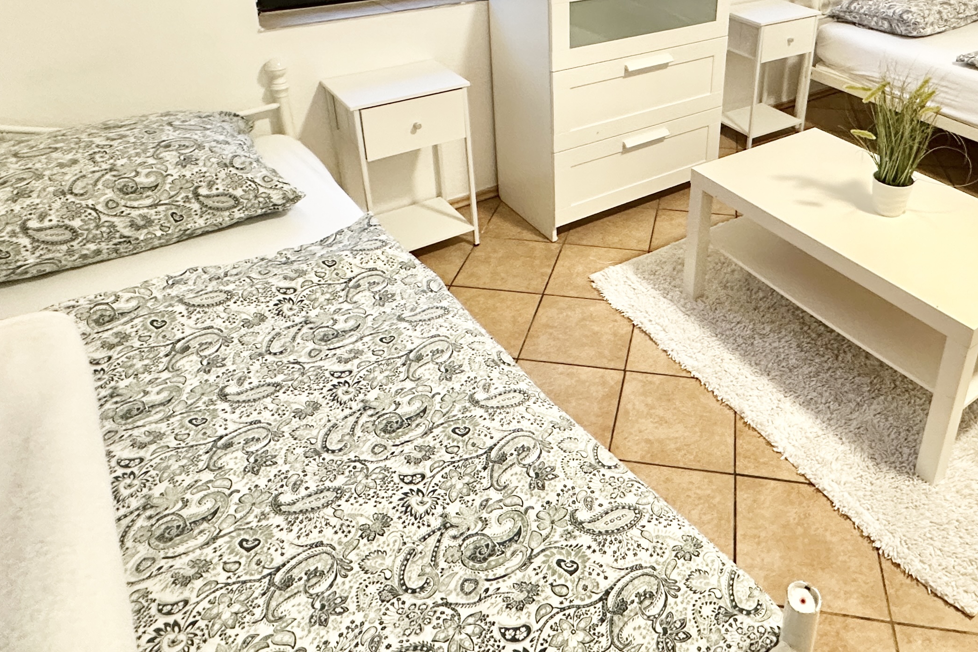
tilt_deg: -22.4
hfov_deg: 64.1
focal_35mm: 28
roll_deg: -1.9
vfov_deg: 44.1
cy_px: 129
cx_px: 638
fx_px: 761
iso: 500
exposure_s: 1/60
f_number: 2.2
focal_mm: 2.22
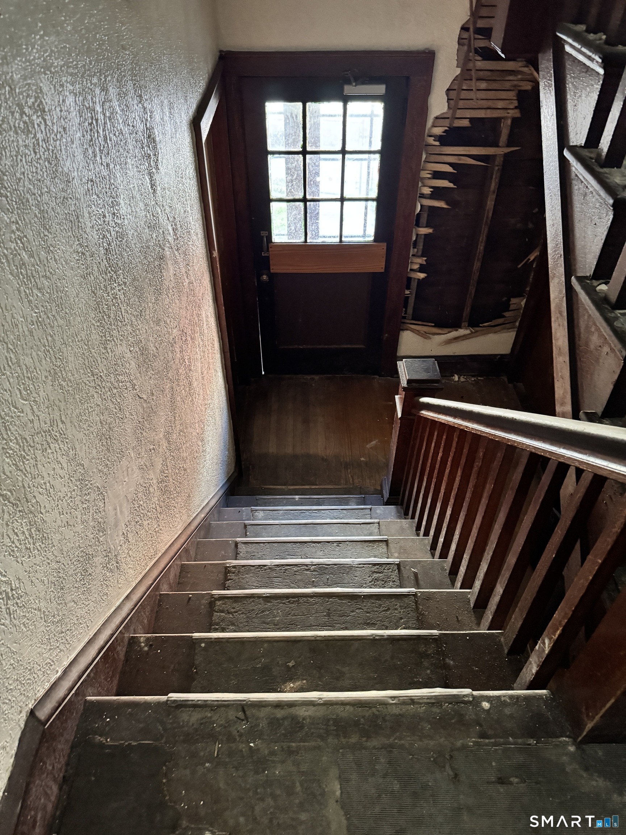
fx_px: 579
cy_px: 418
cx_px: 313
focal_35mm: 24
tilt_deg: -41.4
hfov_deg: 56.8
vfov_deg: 71.6
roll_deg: -0.7
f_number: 1.78
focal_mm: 6.76
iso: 1000
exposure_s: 1/40
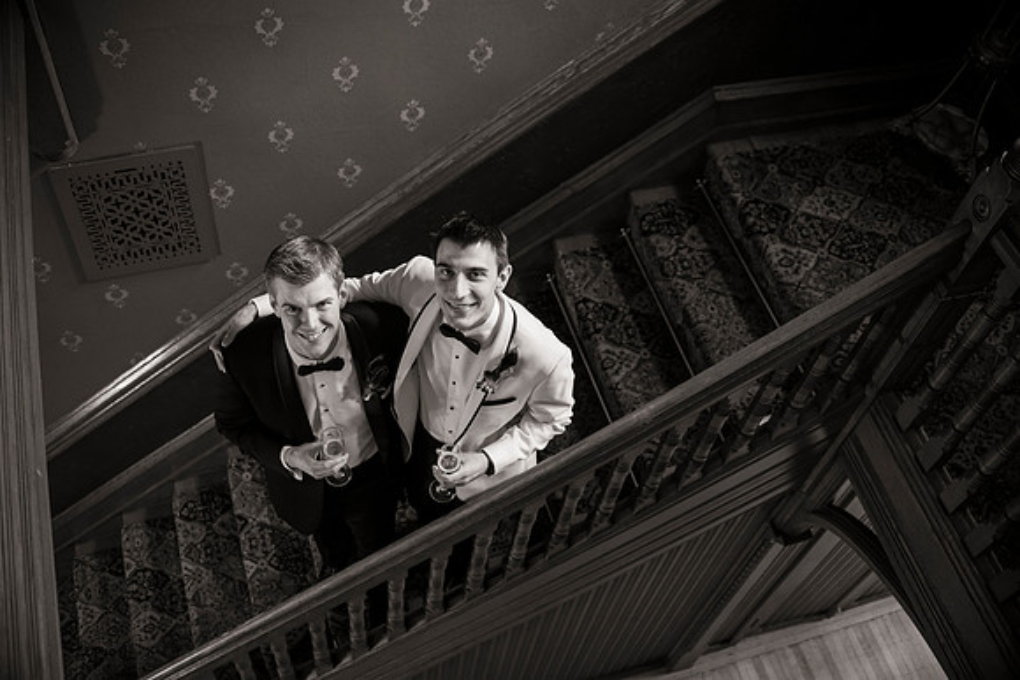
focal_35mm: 35
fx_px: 992
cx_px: 510
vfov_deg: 37.9
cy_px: 340
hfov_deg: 54.4
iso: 800
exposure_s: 1/40
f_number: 2.8
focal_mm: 35
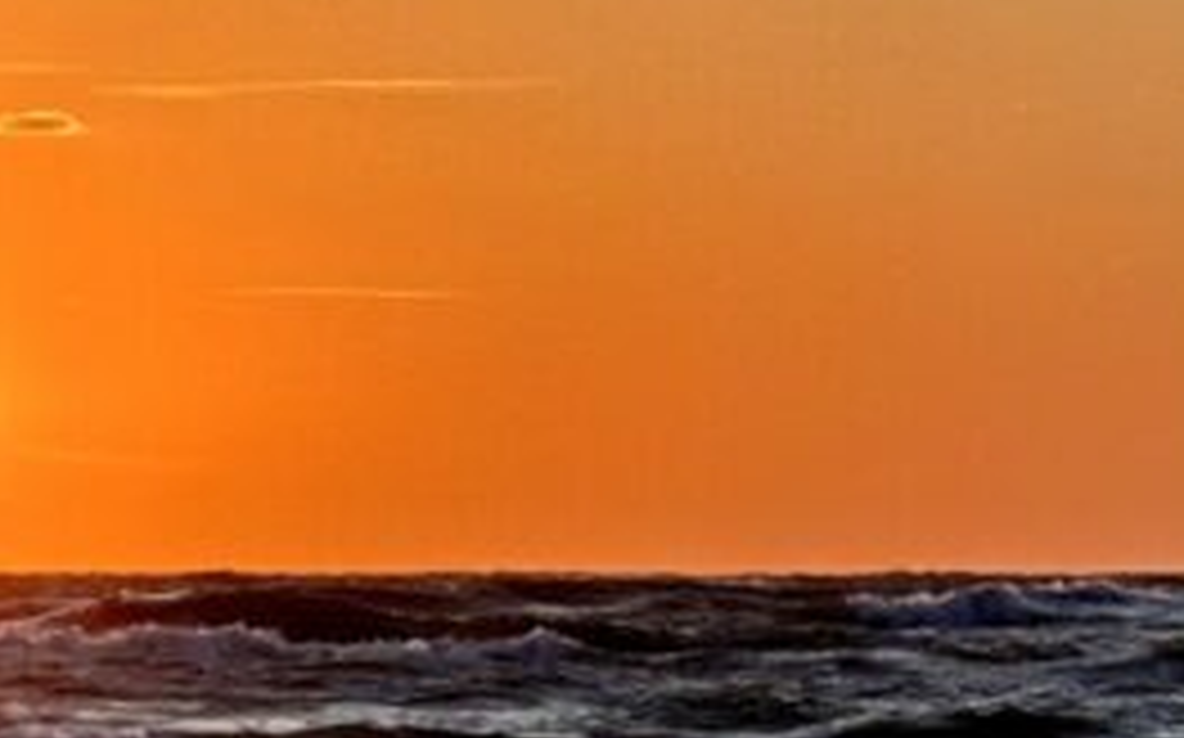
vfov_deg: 4.1
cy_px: 1184
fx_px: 10255
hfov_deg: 6.5
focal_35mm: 318
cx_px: -630
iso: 25
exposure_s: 1/162
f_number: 2.8
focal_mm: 9
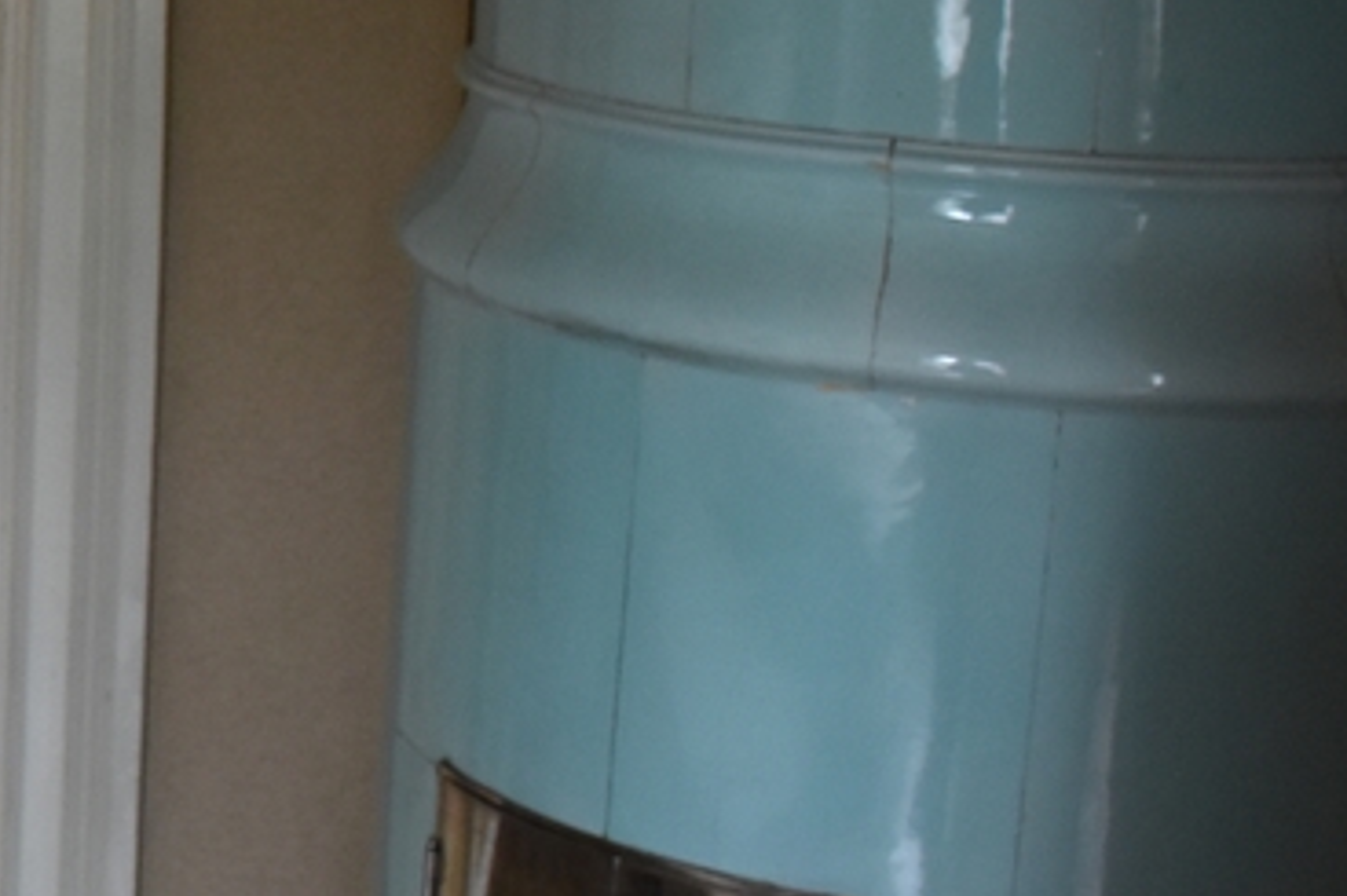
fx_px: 3291
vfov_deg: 15.2
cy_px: -33
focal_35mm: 88
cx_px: -611
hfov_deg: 20.2
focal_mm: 18
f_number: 3.5
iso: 1400
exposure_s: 1/60
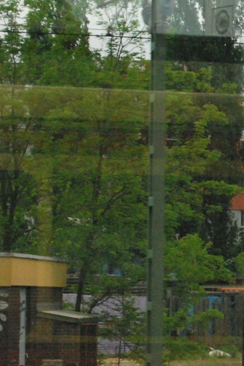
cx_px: 502
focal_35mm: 206
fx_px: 2094
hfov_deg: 6.5
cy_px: 223
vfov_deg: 10.0
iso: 1600
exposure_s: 1/250
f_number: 8
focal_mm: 48
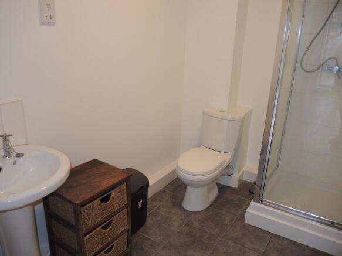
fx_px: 277
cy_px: 128
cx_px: 171
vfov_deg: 49.7
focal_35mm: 28
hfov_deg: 63.5
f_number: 2
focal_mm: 6
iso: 160
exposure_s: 1/40
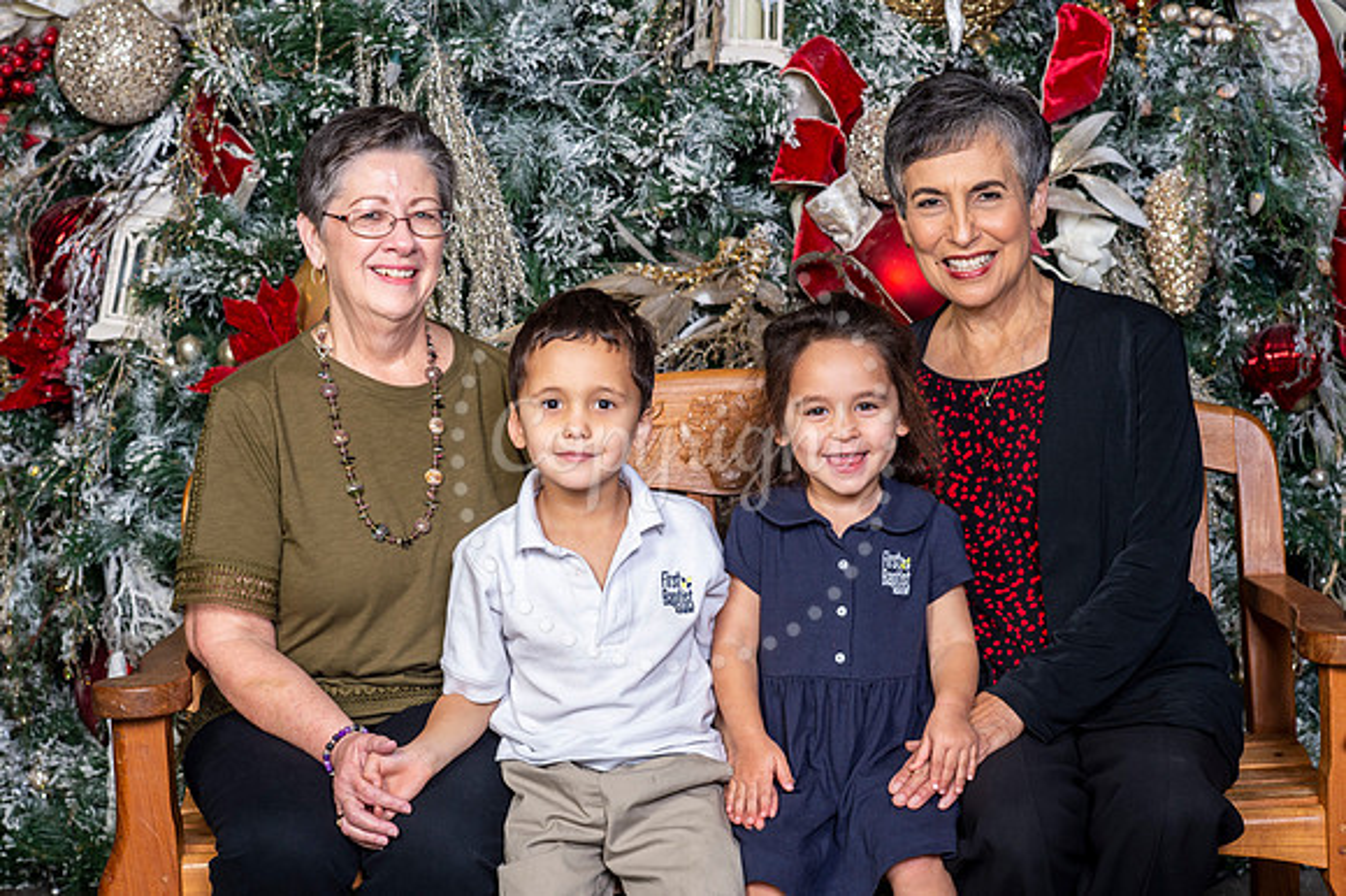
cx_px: 673
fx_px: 3176
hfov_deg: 23.9
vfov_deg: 16.1
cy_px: 448
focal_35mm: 85
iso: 400
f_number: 8
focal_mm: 85
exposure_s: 1/125
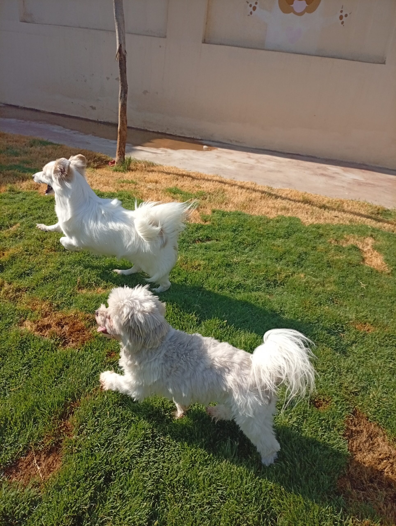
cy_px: 263
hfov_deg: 51.5
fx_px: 411
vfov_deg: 65.2
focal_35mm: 27
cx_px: 198
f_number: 1.8
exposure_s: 1/921
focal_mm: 3.84
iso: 50
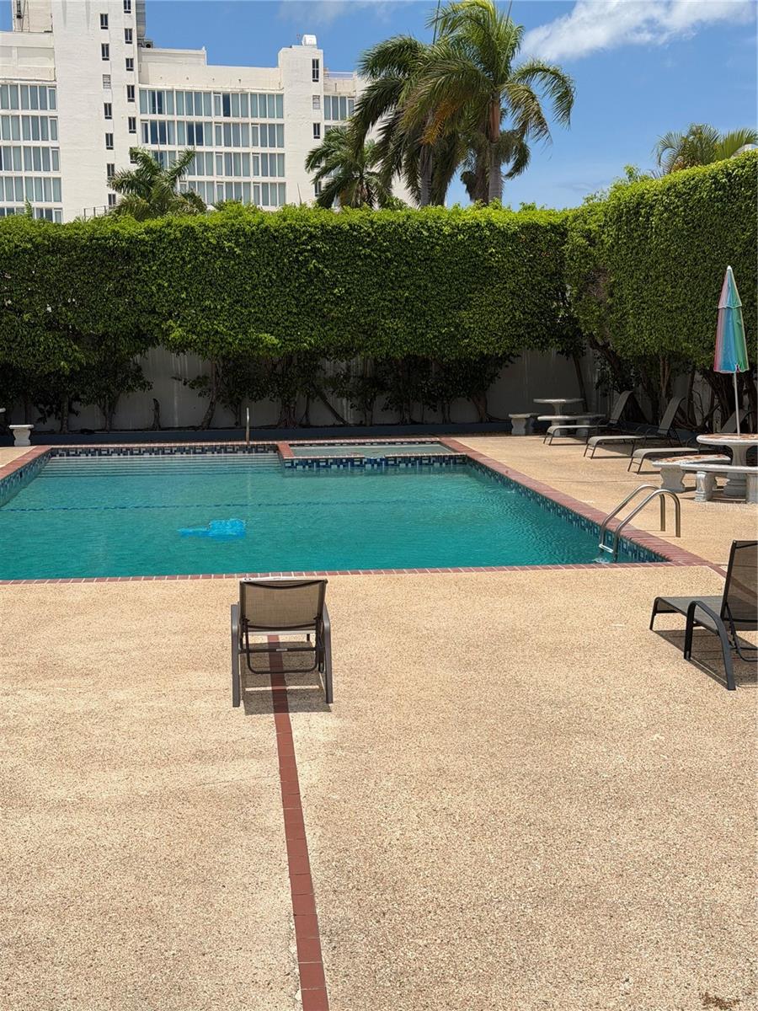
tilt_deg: -6.9
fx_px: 1401
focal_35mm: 48
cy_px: 506
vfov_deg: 39.7
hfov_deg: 30.3
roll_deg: +0.2
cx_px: 379
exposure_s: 1/7143
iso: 64
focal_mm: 6.76
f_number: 1.78
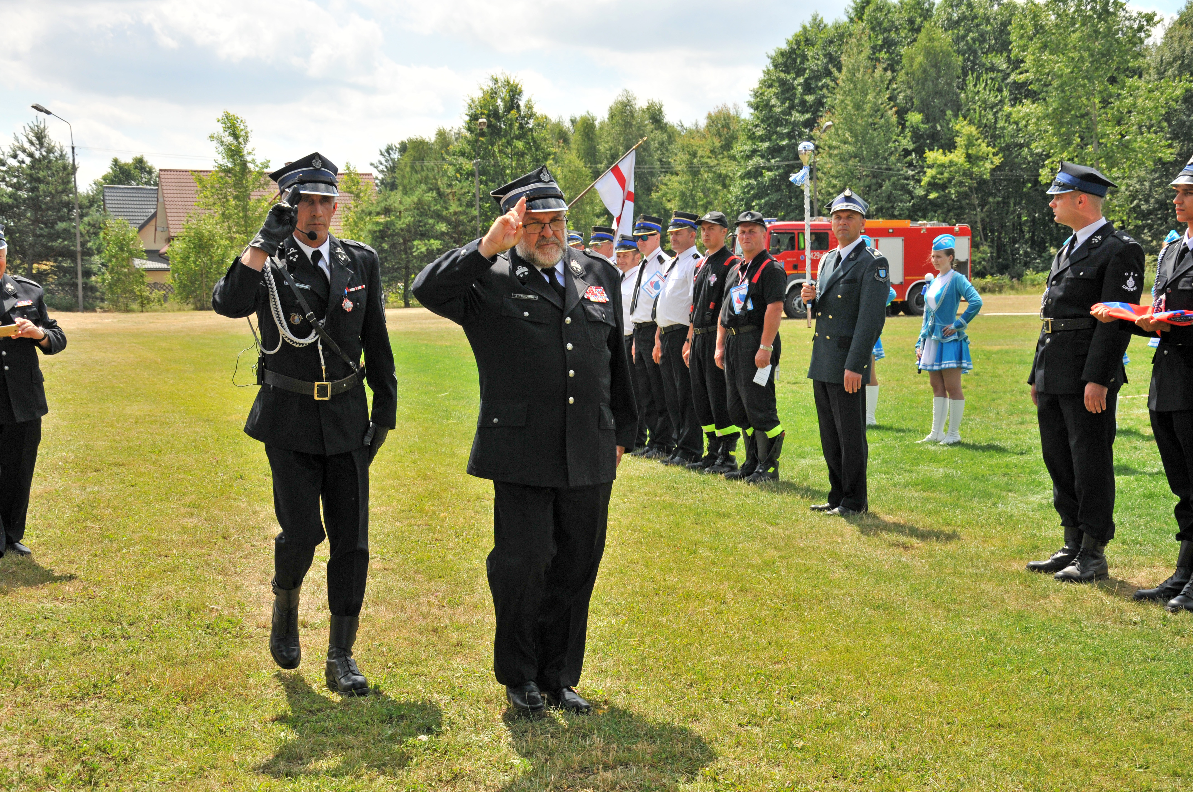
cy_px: 396
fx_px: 1688
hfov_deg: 38.9
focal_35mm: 51
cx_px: 596
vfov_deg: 26.4
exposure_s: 1/1000
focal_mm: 34
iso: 320
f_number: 7.1
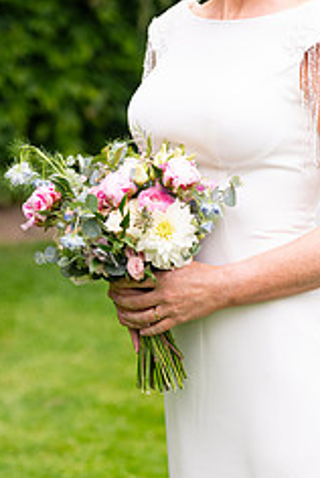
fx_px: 2659
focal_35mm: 200
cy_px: 95
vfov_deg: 10.2
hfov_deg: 6.9
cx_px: 229
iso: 250
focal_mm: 105
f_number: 3.5
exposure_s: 1/200
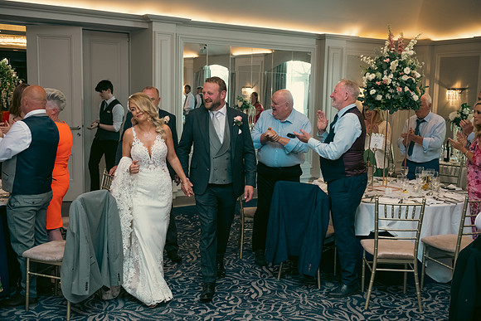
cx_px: 240
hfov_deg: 48.4
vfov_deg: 33.4
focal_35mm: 40
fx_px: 535
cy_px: 160
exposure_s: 1/160
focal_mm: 40
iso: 800
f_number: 3.5
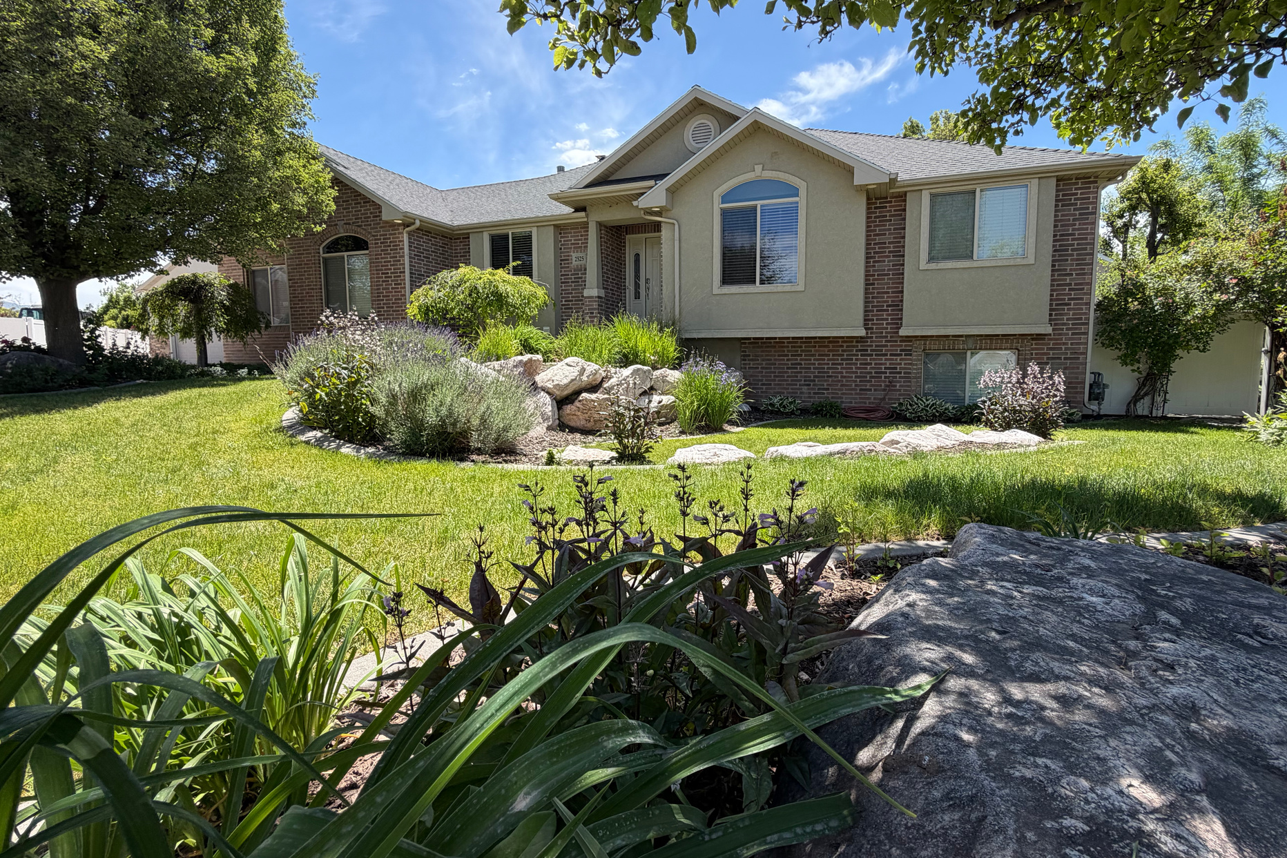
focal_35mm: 16
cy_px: 409
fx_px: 572
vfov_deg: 73.7
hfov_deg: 96.7
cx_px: 675
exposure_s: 1/602
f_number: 2.2
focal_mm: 2.22
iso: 40
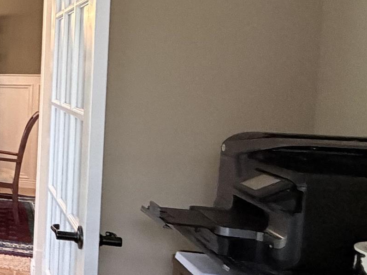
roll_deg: +0.6
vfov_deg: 26.9
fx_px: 573
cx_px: -248
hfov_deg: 23.6
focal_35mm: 54
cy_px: 103
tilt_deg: -4.1
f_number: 2.2
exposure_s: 1/60
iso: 500
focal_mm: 2.22
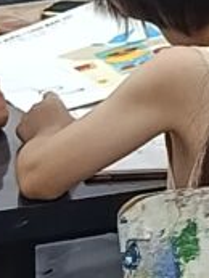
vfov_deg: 6.6
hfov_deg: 4.8
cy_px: 117
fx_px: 2420
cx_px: 524
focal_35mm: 301
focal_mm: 5.24
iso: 641
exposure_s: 1/100
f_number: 1.7
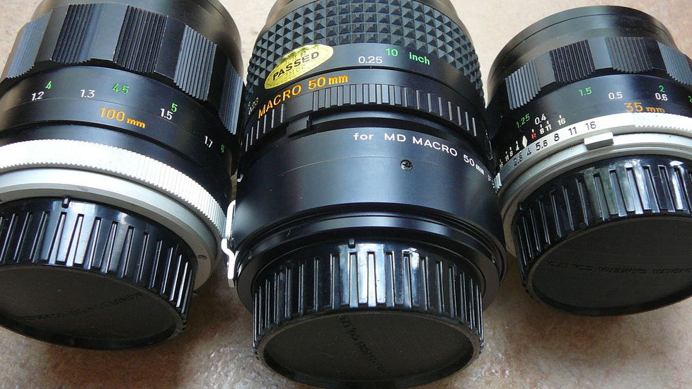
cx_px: 352
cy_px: 203
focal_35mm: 39
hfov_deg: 51.6
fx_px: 716
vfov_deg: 30.4
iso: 100
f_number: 2.8
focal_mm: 5.2
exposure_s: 1/50
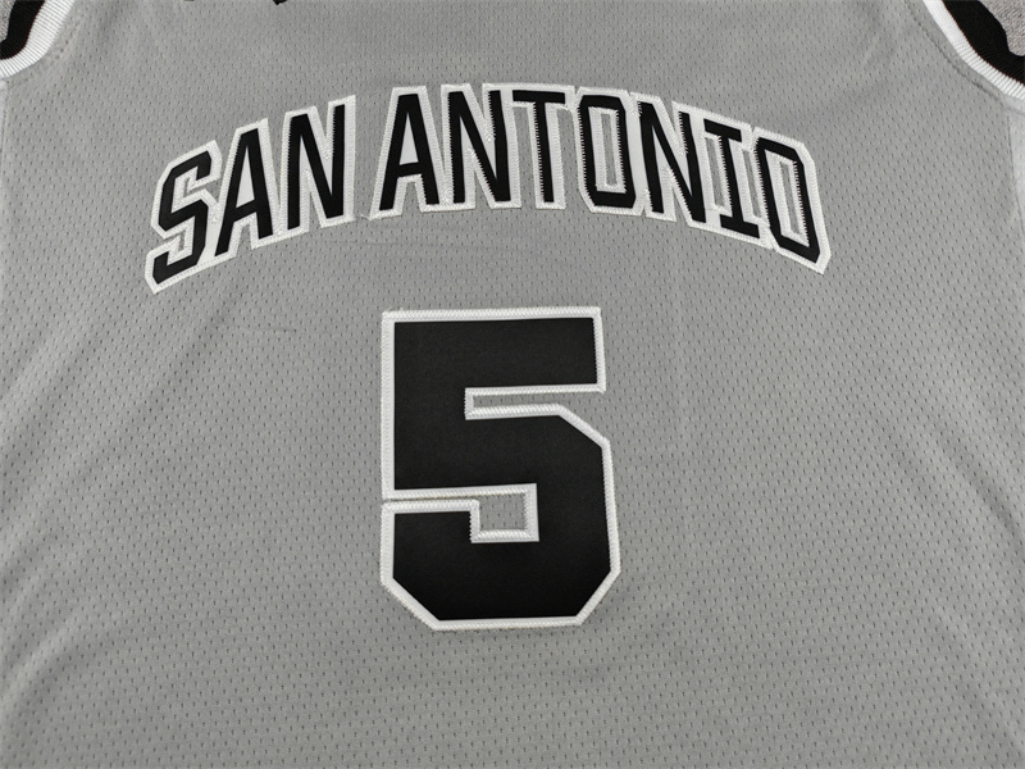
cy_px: 384
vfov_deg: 54.9
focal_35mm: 25
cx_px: 512
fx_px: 740
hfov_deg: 69.4
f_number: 1.9
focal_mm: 5.3
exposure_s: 1/100
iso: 64
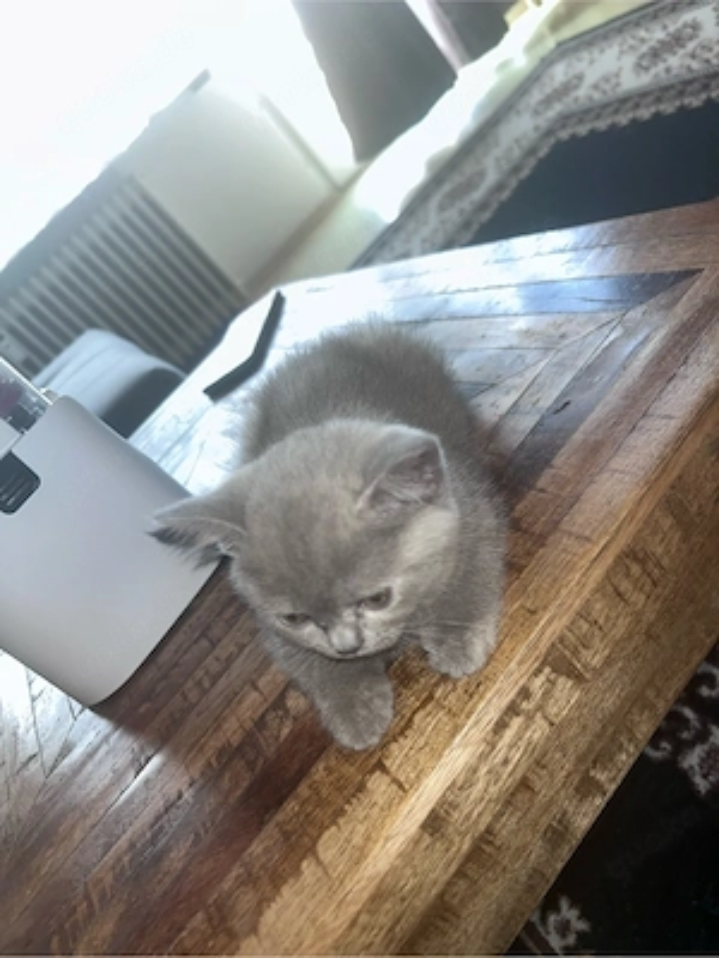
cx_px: 360
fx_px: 720
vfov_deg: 67.3
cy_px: 479
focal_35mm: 26
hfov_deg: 53.1
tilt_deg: -27.1
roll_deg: +44.5
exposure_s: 1/55
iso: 64
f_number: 1.5
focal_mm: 5.7
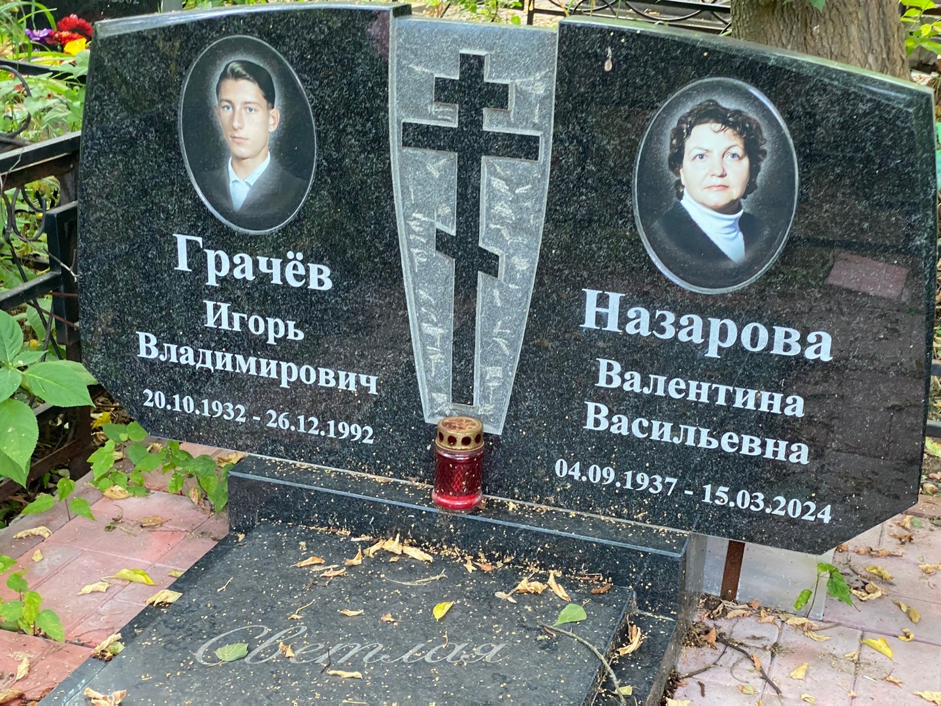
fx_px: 1414
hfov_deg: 36.8
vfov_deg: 28.0
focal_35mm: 52
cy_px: 353
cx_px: 470
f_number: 2
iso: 160
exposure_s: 1/80
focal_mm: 6
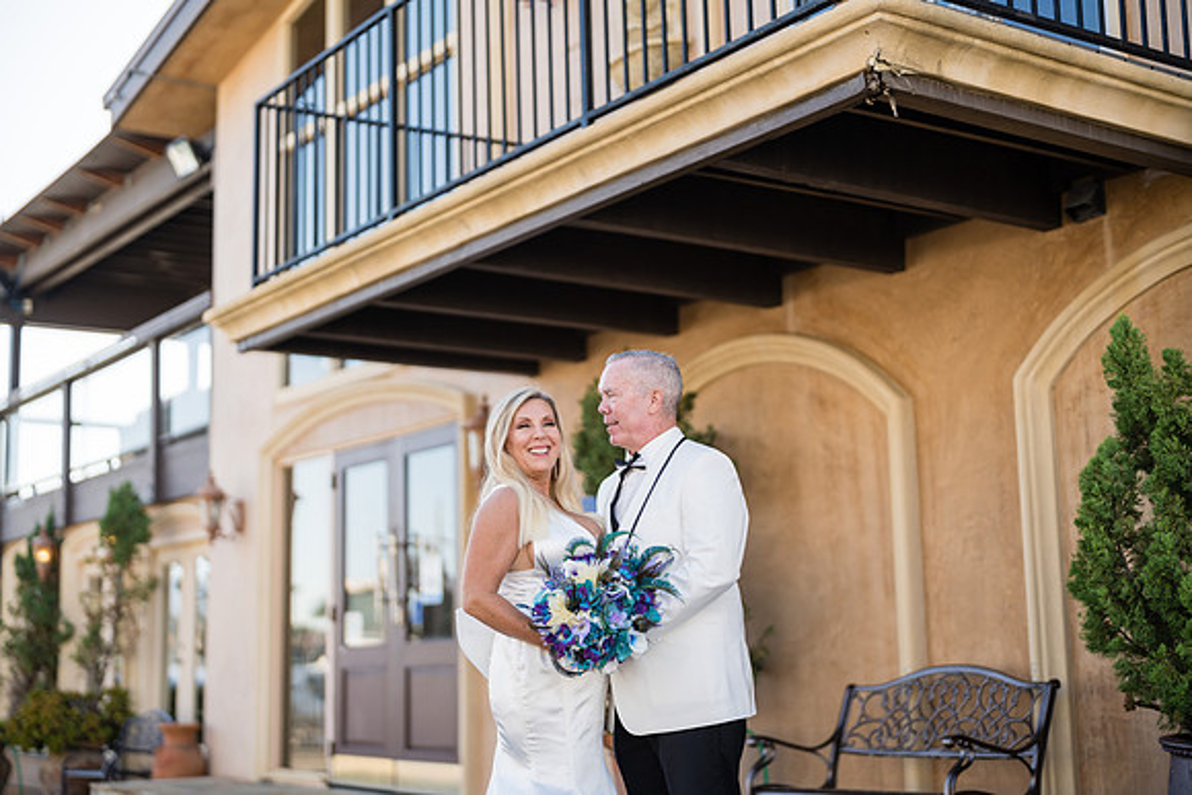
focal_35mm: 50
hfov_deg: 39.6
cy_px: 398
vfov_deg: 27.0
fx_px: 1656
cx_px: 596
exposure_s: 1/2000
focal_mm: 50
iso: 125
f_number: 1.2
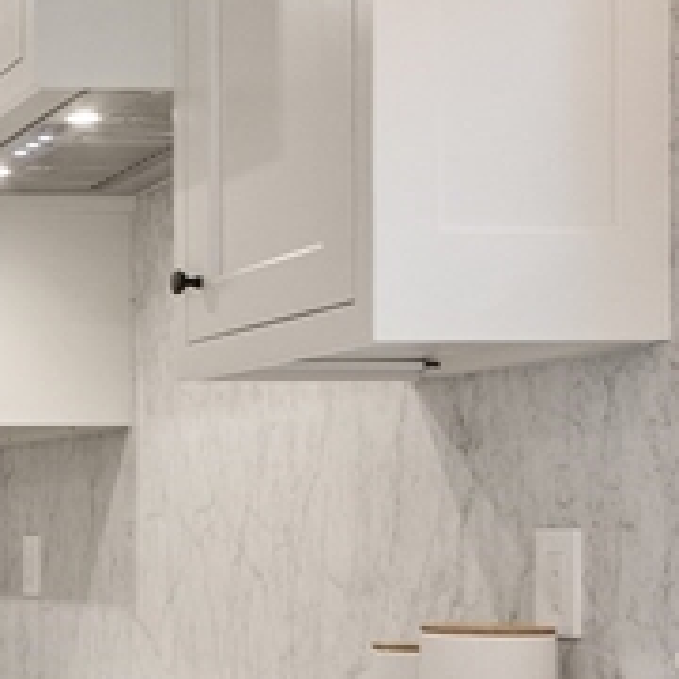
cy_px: 455
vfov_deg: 19.9
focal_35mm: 87
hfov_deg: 16.7
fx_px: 1931
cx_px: -536
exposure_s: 1/1.25
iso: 320
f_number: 8
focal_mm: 12
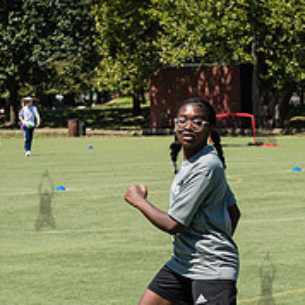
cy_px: 300
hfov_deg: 10.3
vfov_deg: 10.2
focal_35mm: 170
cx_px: 174
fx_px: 1695
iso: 200
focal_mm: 45
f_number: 4
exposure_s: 1/1250
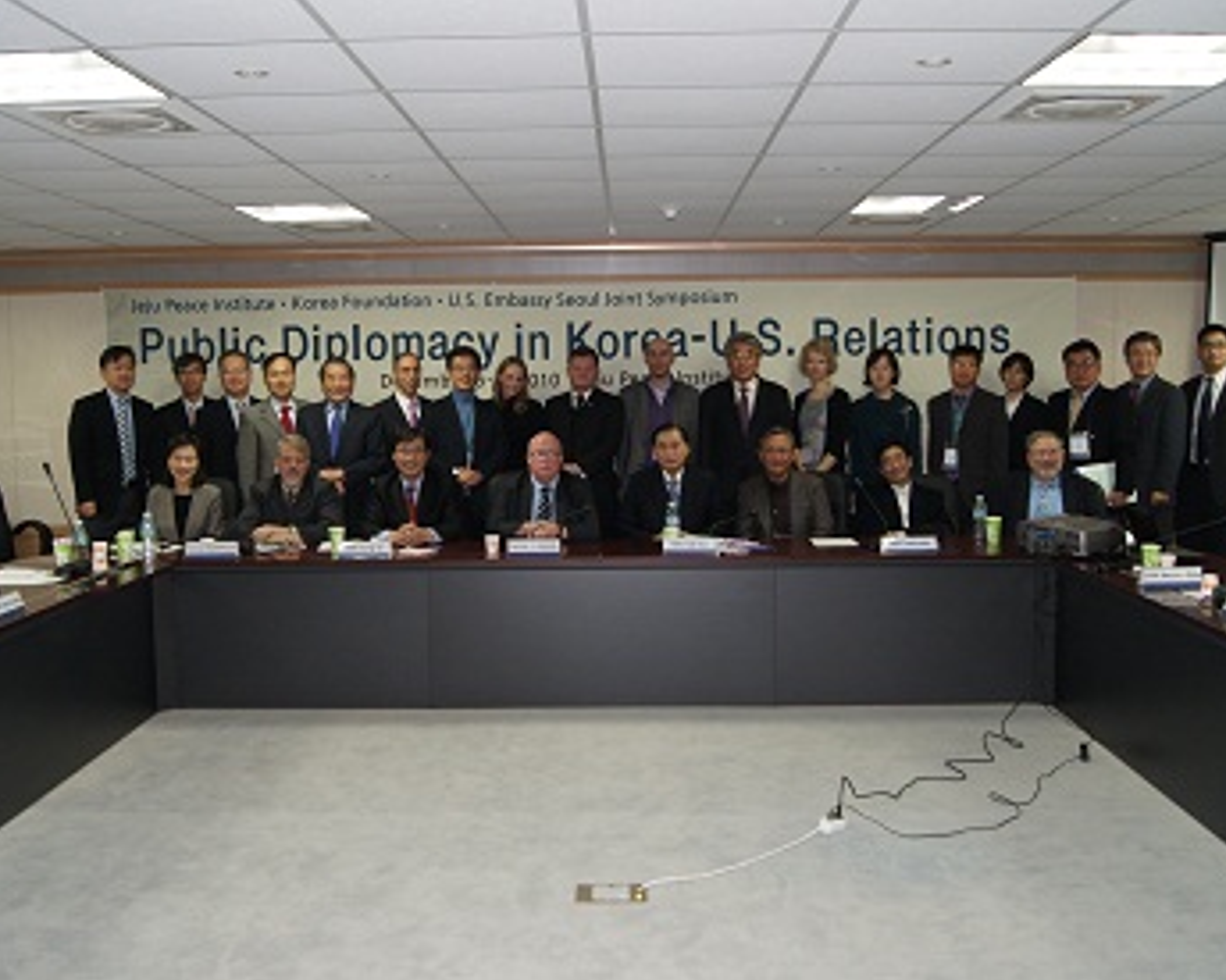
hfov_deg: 51.5
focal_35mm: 35
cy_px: 476
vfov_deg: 42.2
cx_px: 581
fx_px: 1270
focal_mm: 20
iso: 400
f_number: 5.6
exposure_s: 1/60
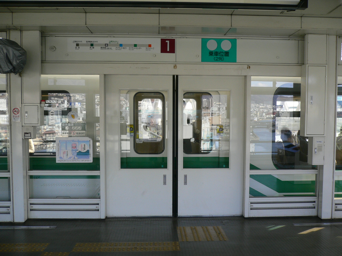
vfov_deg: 40.7
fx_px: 346
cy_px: 128
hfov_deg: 52.6
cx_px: 171
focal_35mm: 35
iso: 80
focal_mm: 5.8
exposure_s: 1/160
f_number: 2.8
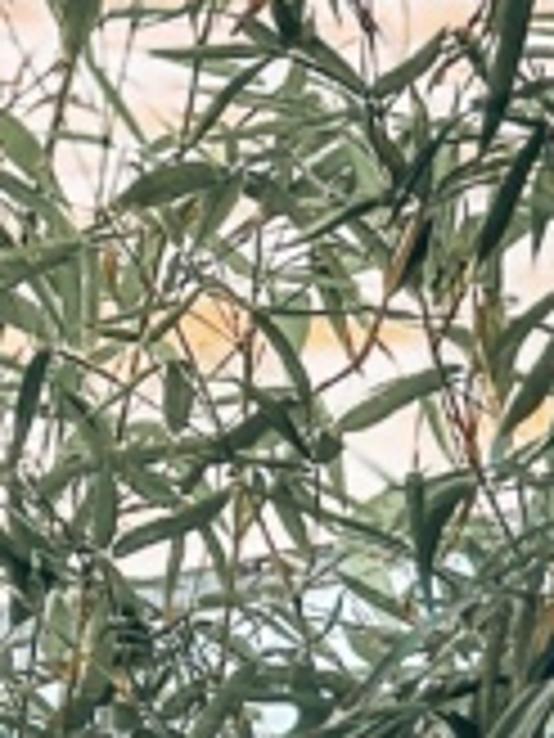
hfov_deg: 4.9
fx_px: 6380
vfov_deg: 6.6
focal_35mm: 299
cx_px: -617
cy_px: -76
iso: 80
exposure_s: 1/2500
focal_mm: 6.86
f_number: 1.8
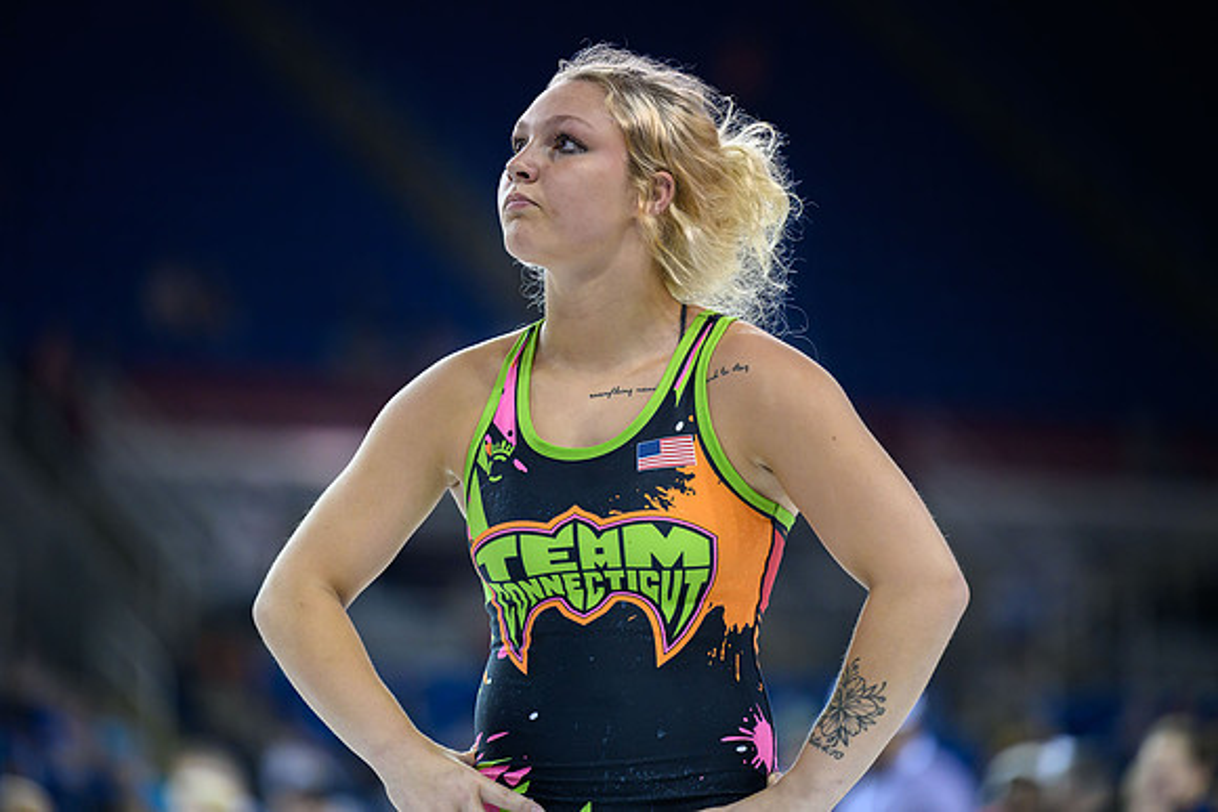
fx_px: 7088
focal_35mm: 209
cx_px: 631
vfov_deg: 6.6
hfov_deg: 9.8
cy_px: 397
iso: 2000
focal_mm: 200
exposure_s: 1/640
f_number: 2.8
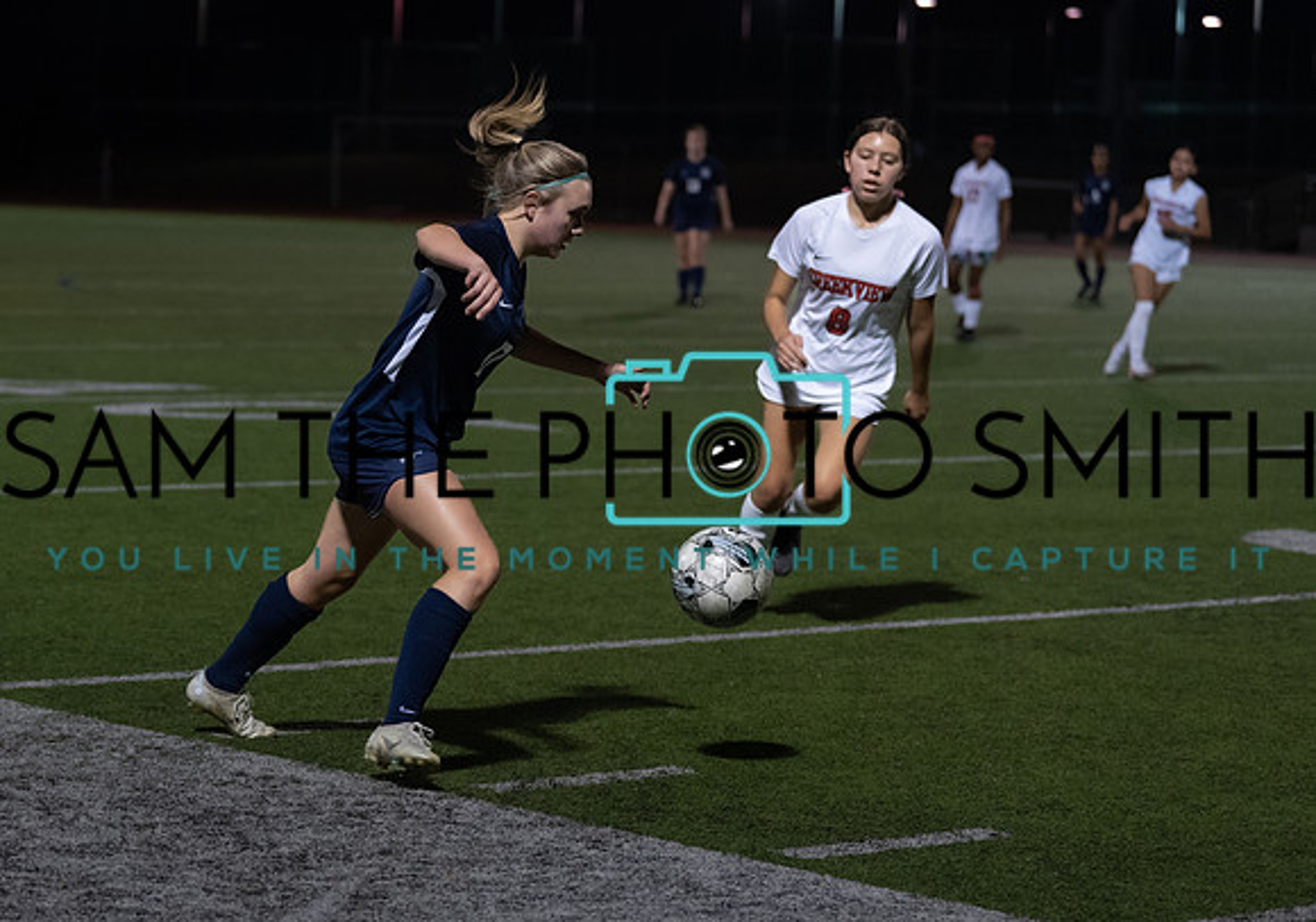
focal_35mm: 108
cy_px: 500
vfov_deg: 13.1
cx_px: 317
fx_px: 4008
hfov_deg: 18.5
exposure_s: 1/1000
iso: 5000
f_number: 2.8
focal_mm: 70
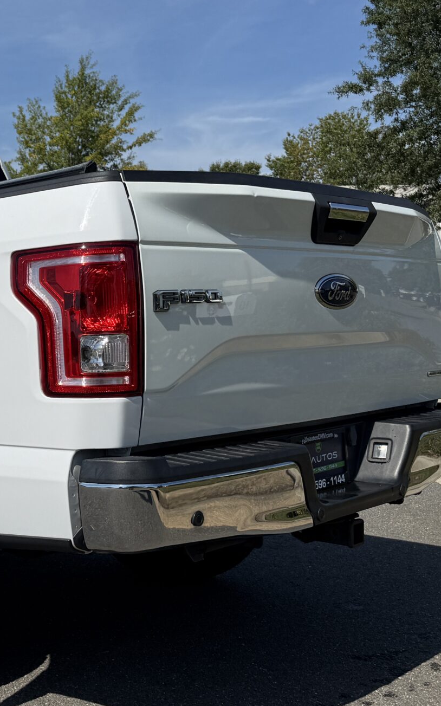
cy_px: 344
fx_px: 962
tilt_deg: +2.1
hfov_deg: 24.0
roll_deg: +2.4
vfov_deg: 40.3
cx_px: -57
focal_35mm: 50
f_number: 1.78
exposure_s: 1/10309
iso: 80
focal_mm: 6.76
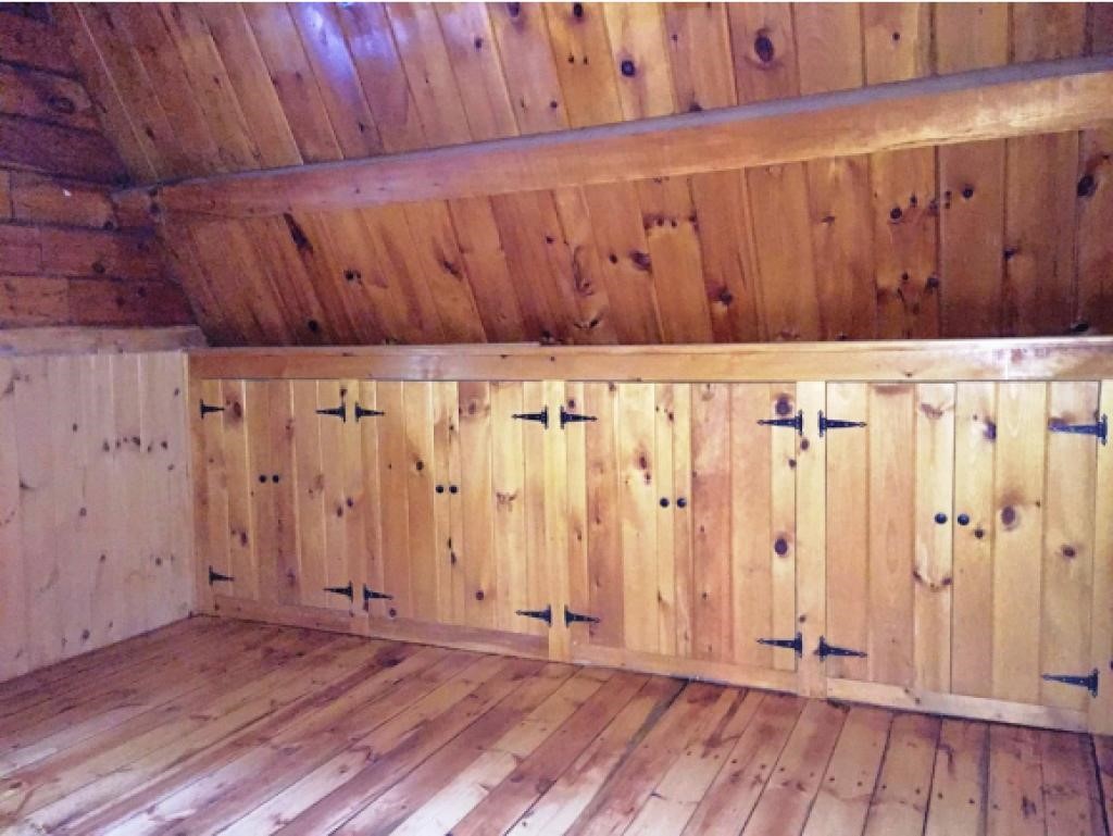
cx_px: 556
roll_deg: +0.6
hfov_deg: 61.6
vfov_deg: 48.3
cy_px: 418
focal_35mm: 29
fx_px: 933
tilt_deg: -4.5
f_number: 2.2
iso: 1000
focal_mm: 4.15
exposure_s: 1/16
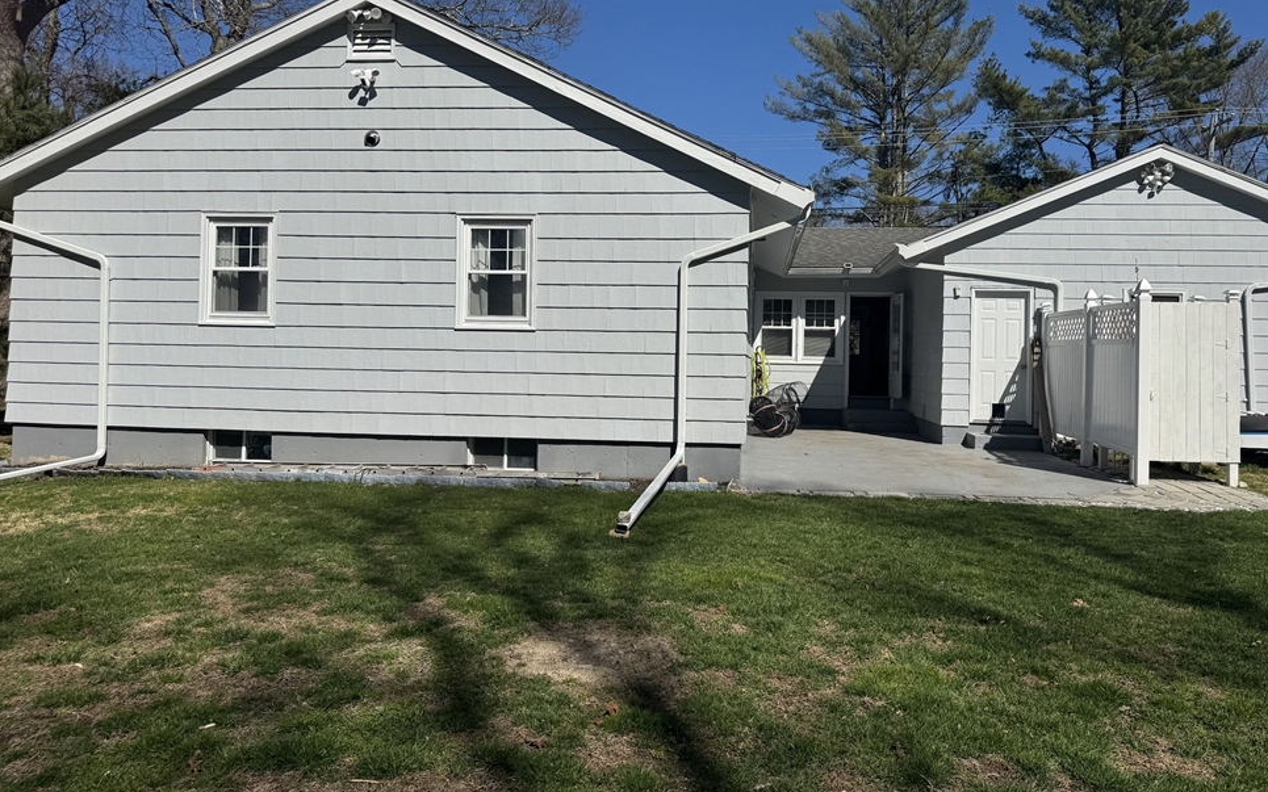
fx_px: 933
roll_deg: -1.8
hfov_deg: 68.4
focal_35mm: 27
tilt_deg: +0.5
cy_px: 338
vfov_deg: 45.9
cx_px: 666
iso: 80
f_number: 1.78
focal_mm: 6.76
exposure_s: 1/10417
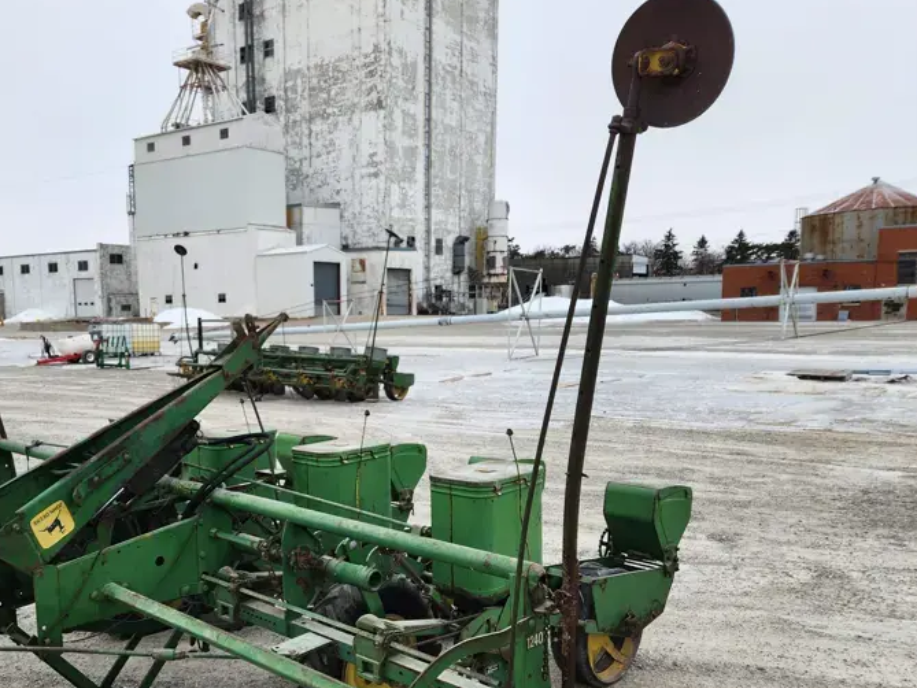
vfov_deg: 42.6
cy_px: 434
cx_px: 323
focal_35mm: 33
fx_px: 874
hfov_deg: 54.5
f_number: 1.8
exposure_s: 1/550
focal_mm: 5.4
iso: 20
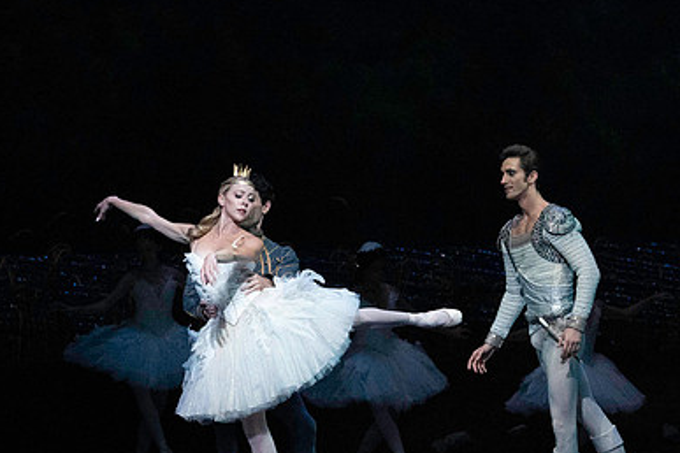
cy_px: 271
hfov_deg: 6.9
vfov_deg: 4.6
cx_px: 360
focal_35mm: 300
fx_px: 5666
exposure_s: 1/400
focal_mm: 200
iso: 25600
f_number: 5
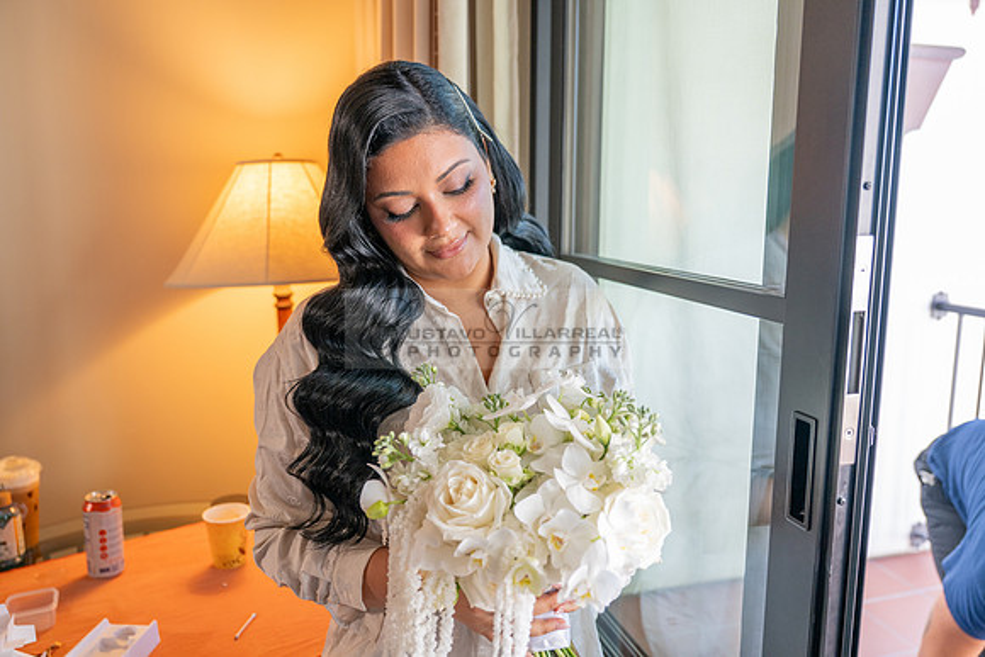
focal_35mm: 30
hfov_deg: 62.8
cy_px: 328
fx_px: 807
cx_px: 492
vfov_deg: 44.3
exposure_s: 1/200
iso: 400
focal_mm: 29.5
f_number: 2.8
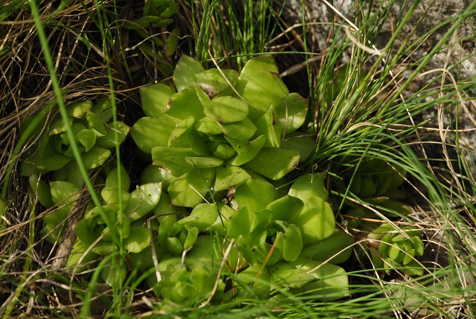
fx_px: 1688
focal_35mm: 128
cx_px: 238
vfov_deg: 10.8
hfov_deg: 16.0
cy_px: 160
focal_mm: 85
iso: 100
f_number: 8
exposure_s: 1/160
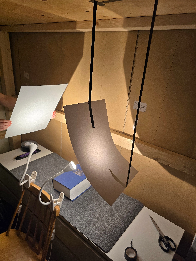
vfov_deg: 73.9
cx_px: 98
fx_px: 174
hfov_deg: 58.9
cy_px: 130
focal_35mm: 23
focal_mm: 6.3
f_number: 1.7
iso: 160
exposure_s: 1/100
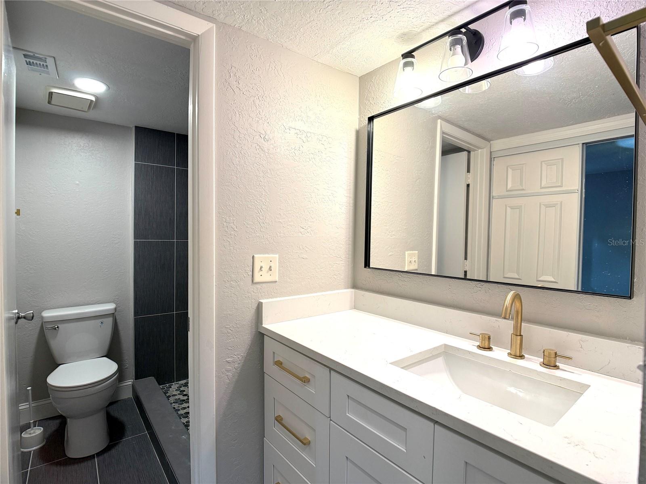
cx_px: 323
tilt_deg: -1.1
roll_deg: -0.9
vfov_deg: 56.8
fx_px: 448
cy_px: 242
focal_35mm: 24
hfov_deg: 71.6
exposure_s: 1/120
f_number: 1.78
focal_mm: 6.76
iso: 125
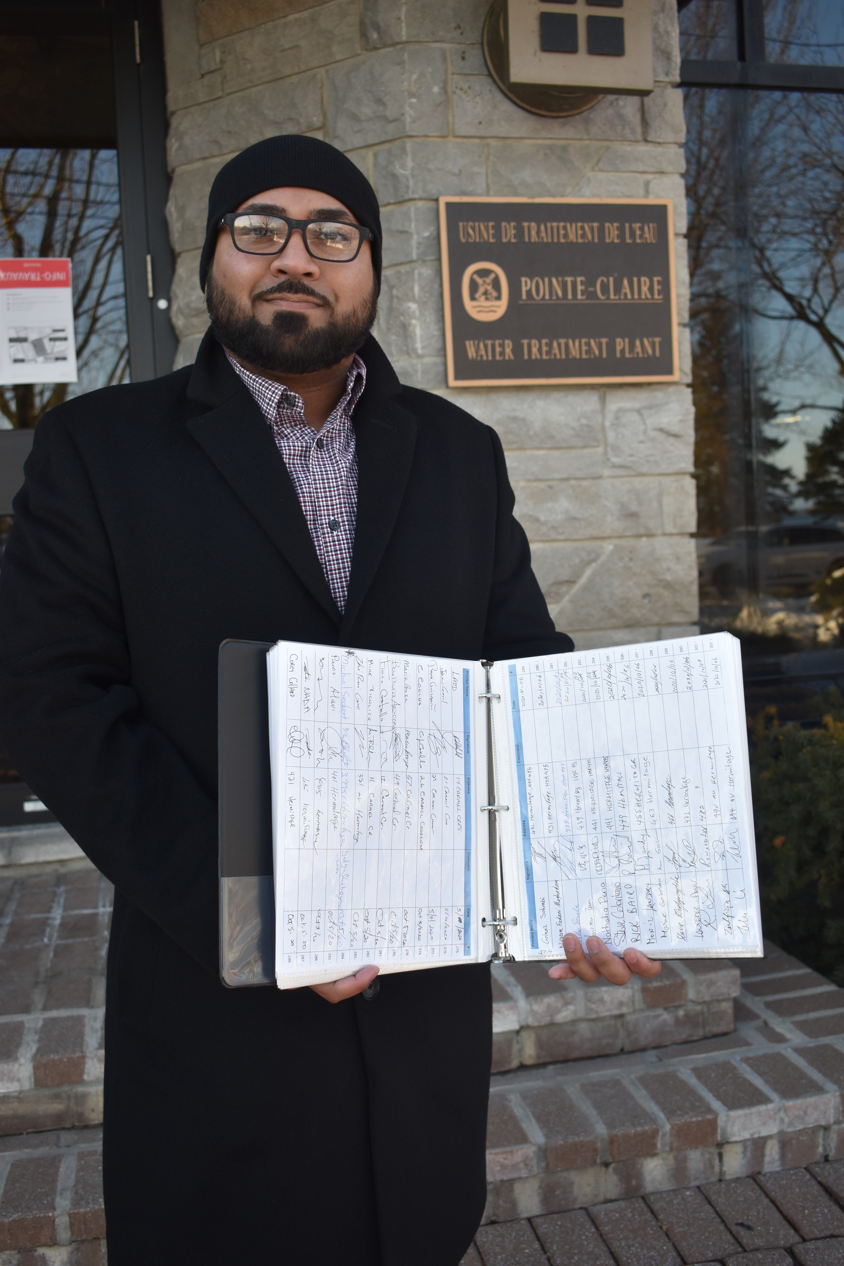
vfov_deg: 53.1
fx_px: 1266
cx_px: 422
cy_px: 633
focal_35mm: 36
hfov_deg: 36.9
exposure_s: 1/250
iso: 320
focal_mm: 24
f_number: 5.6
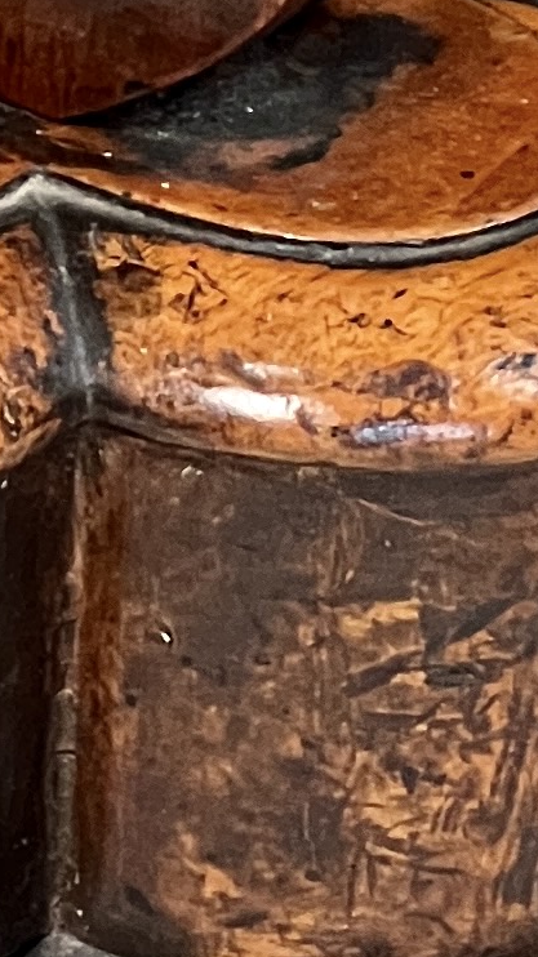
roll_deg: -1.1
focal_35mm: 456
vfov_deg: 4.7
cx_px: -975
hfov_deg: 2.6
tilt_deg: -25.8
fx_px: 11573
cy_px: -347
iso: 320
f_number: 2.8
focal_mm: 9
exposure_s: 1/60
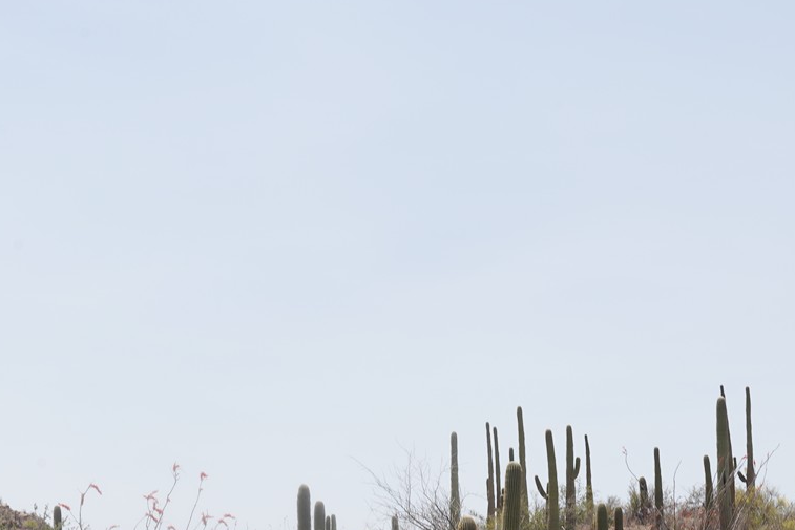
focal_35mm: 111
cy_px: 670
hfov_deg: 18.4
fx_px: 2452
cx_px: 416
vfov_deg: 12.0
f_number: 18
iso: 100
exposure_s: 1/80
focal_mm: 42
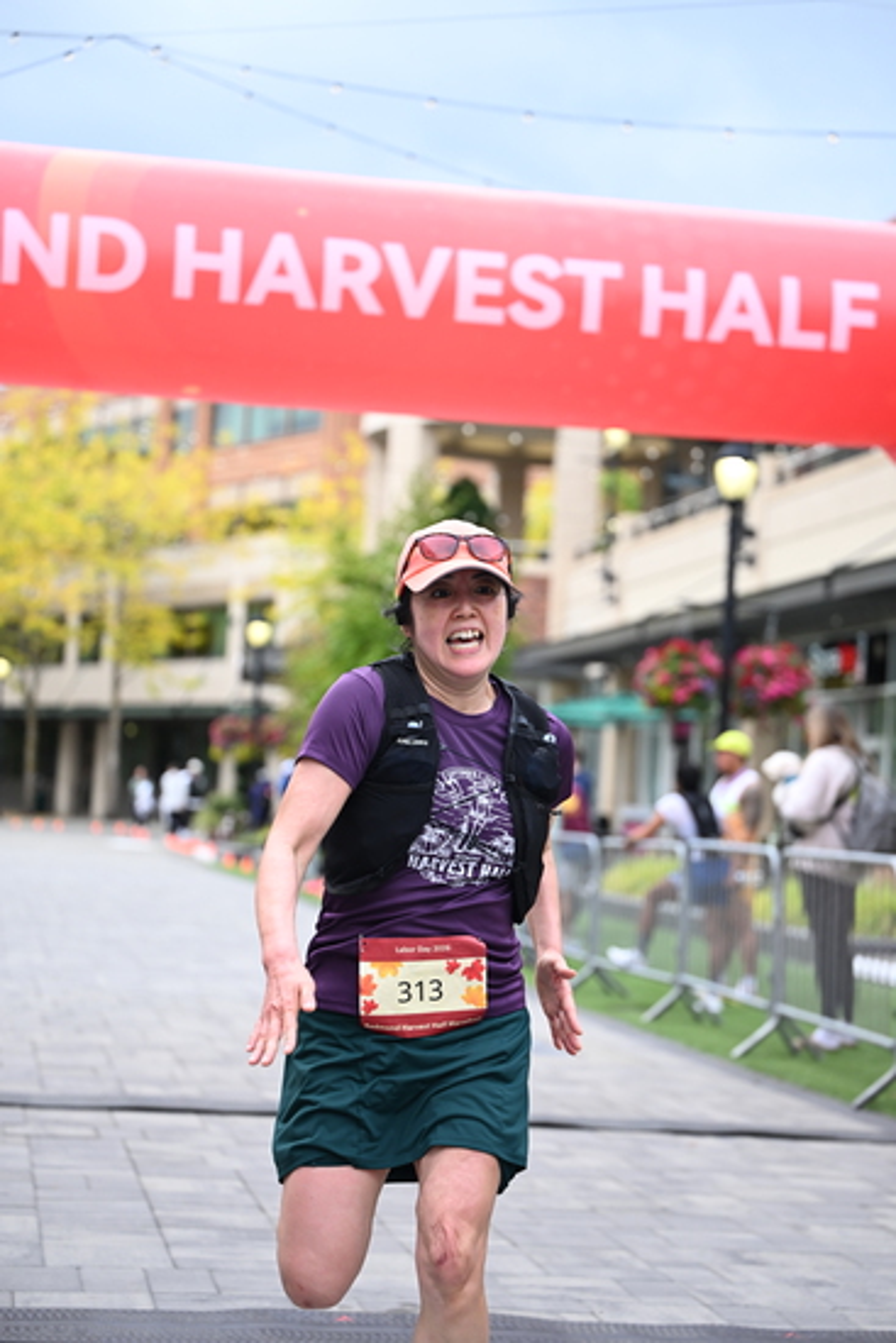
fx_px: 2611
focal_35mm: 70
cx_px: 448
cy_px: 672
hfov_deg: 19.5
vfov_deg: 28.8
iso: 640
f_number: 2.8
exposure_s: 1/2000
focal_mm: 70
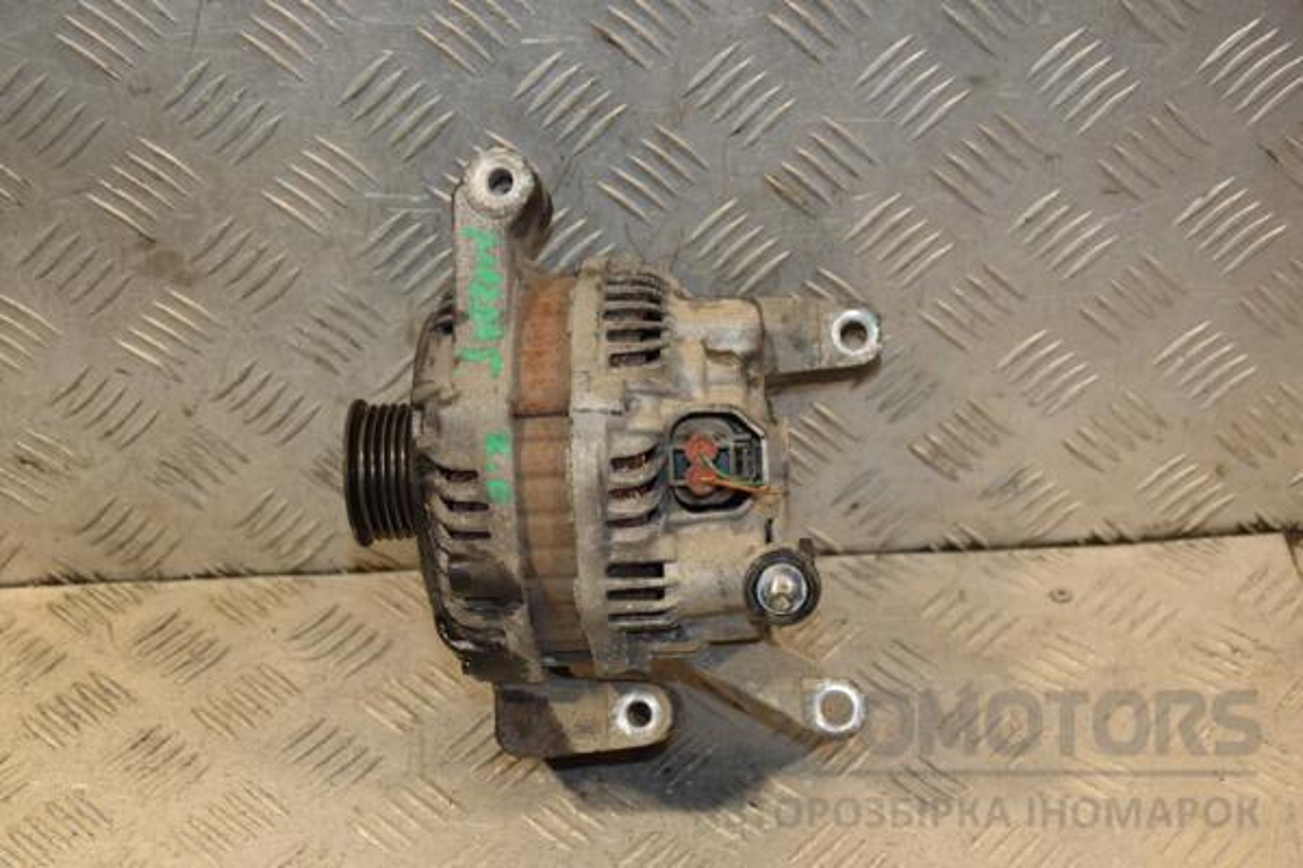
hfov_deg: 31.9
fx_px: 2280
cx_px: 652
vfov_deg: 21.6
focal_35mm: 63
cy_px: 434
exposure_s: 1/200
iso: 800
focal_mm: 42
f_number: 4.8
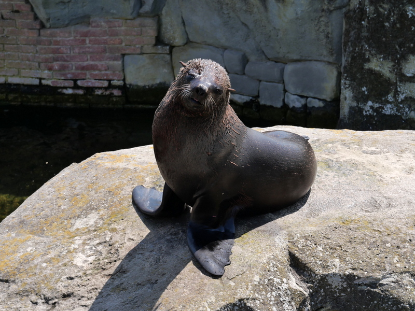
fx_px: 1391
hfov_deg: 17.0
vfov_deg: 12.8
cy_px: 156
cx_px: 208
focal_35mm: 116
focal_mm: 58
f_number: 7.1
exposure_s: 1/400
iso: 800
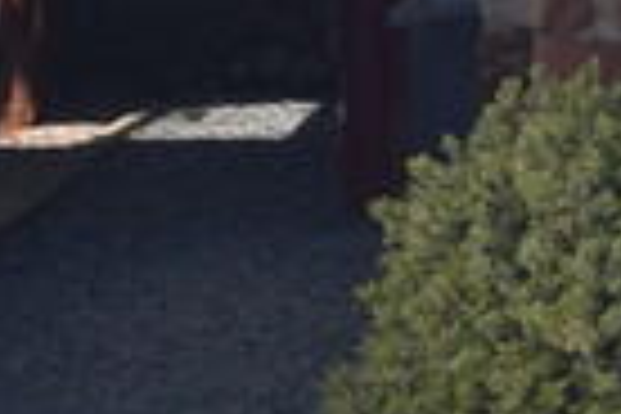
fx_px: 3829
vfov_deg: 6.0
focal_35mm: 222
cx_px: 2110
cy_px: -380
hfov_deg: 7.6
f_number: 6.3
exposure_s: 1/160
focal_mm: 20
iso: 100
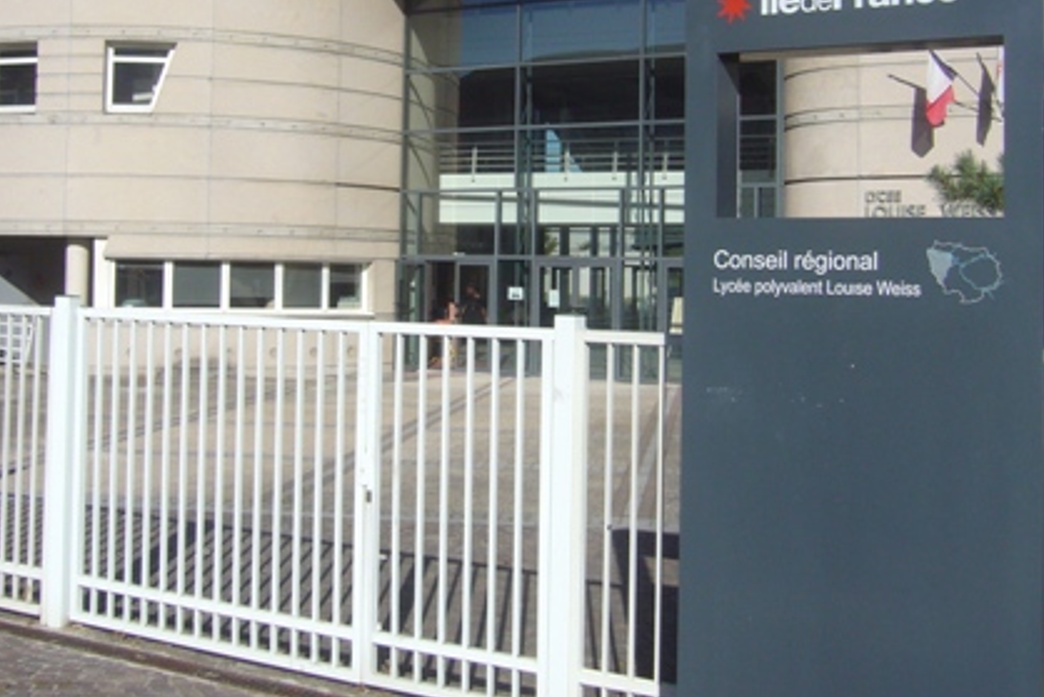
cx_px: 520
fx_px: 1421
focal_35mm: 49
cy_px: 166
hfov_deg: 40.3
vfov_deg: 27.1
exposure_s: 1/1000
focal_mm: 5.8
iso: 100
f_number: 5.6
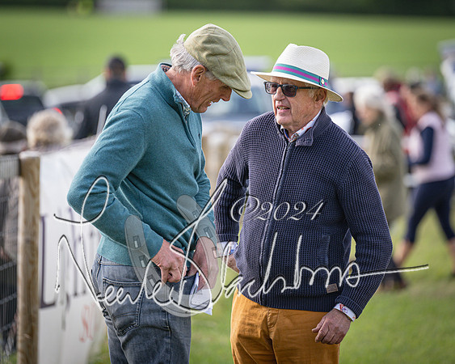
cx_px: 236
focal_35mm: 261
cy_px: 149
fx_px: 3520
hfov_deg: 7.4
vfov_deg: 5.9
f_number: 2.8
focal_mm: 185
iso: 640
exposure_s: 1/1600
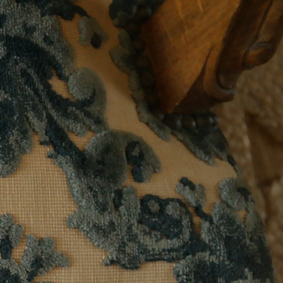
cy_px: 106
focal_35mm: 108
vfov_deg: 16.1
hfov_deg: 13.4
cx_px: -312
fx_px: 999
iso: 800
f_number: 5.6
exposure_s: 1/30
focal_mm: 20
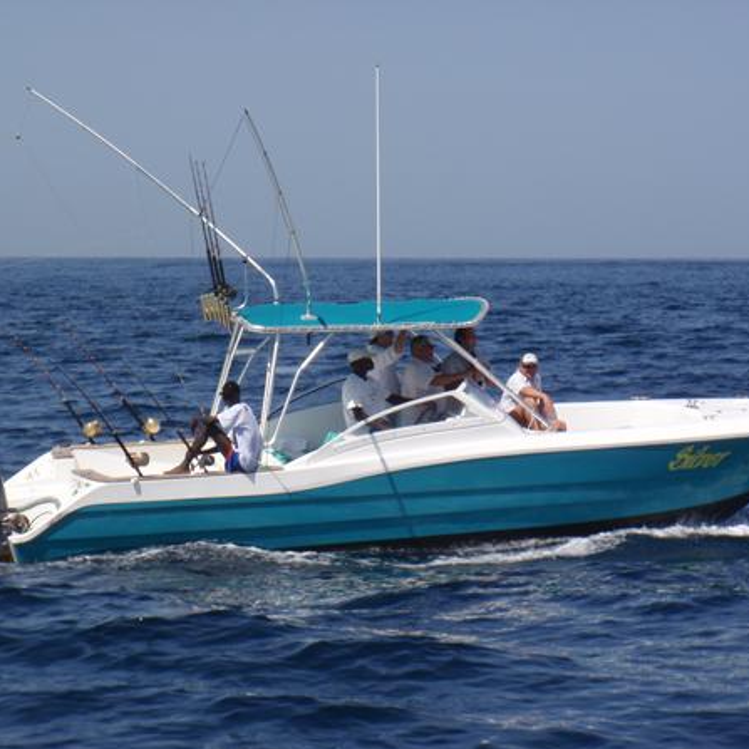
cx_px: 365
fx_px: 2962
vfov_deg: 14.4
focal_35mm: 121
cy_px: 375
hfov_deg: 14.4
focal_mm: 18.2
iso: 64
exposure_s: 1/400
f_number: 6.3
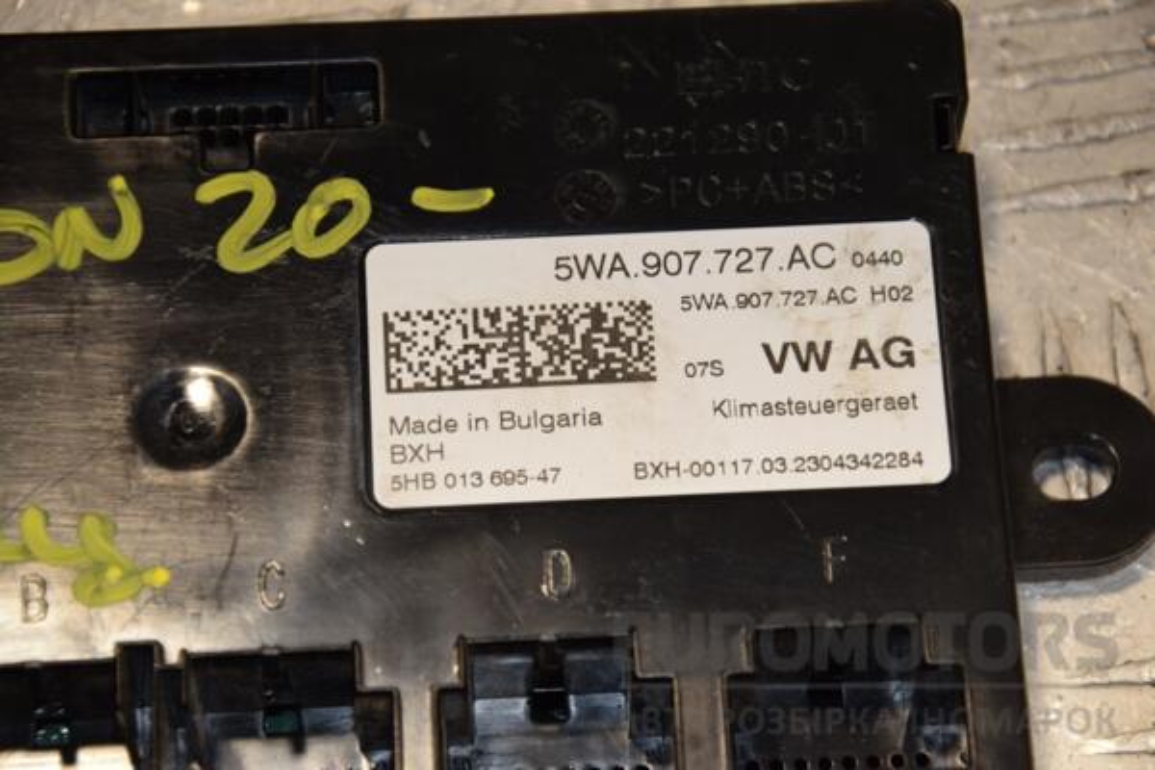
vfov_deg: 8.7
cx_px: 578
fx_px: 5053
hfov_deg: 13.0
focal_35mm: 158
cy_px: 385
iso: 800
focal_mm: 105
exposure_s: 1/200
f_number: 8
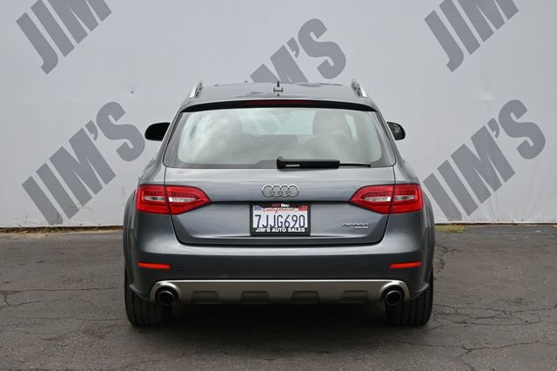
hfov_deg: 30.5
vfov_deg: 20.6
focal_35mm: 66
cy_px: 186
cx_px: 278
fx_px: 1021
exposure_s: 1/250
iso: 160
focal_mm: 44
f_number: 6
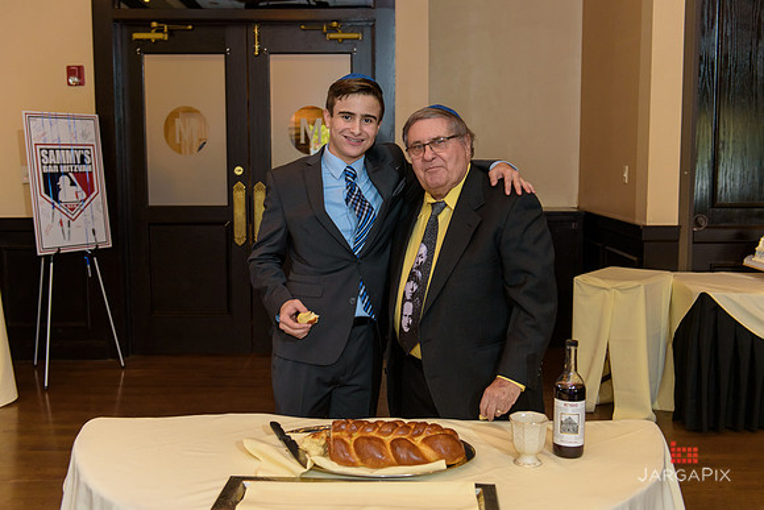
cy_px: 255
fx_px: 849
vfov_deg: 33.4
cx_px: 382
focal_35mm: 40
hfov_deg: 48.4
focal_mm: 40
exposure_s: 1/125
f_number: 3.2
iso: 1600
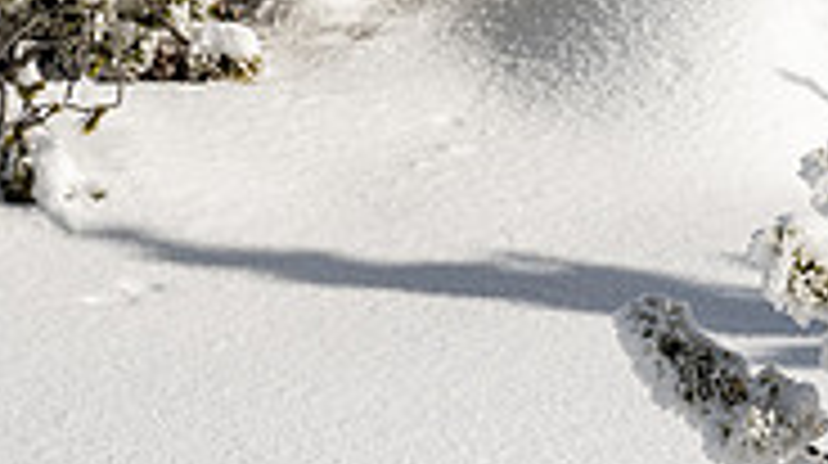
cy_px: 475
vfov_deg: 4.5
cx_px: 839
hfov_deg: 8.0
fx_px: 5877
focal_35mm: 268
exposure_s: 1/125
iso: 80
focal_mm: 70
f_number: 11
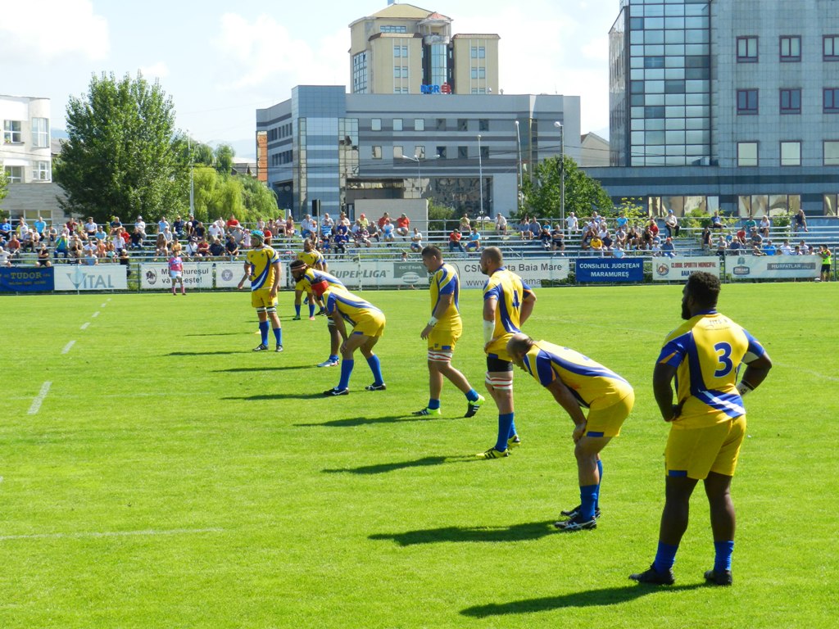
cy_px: 314
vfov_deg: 19.4
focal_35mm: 76
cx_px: 420
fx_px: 1842
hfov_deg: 25.7
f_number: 4.8
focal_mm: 13.5
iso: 160
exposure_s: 1/640
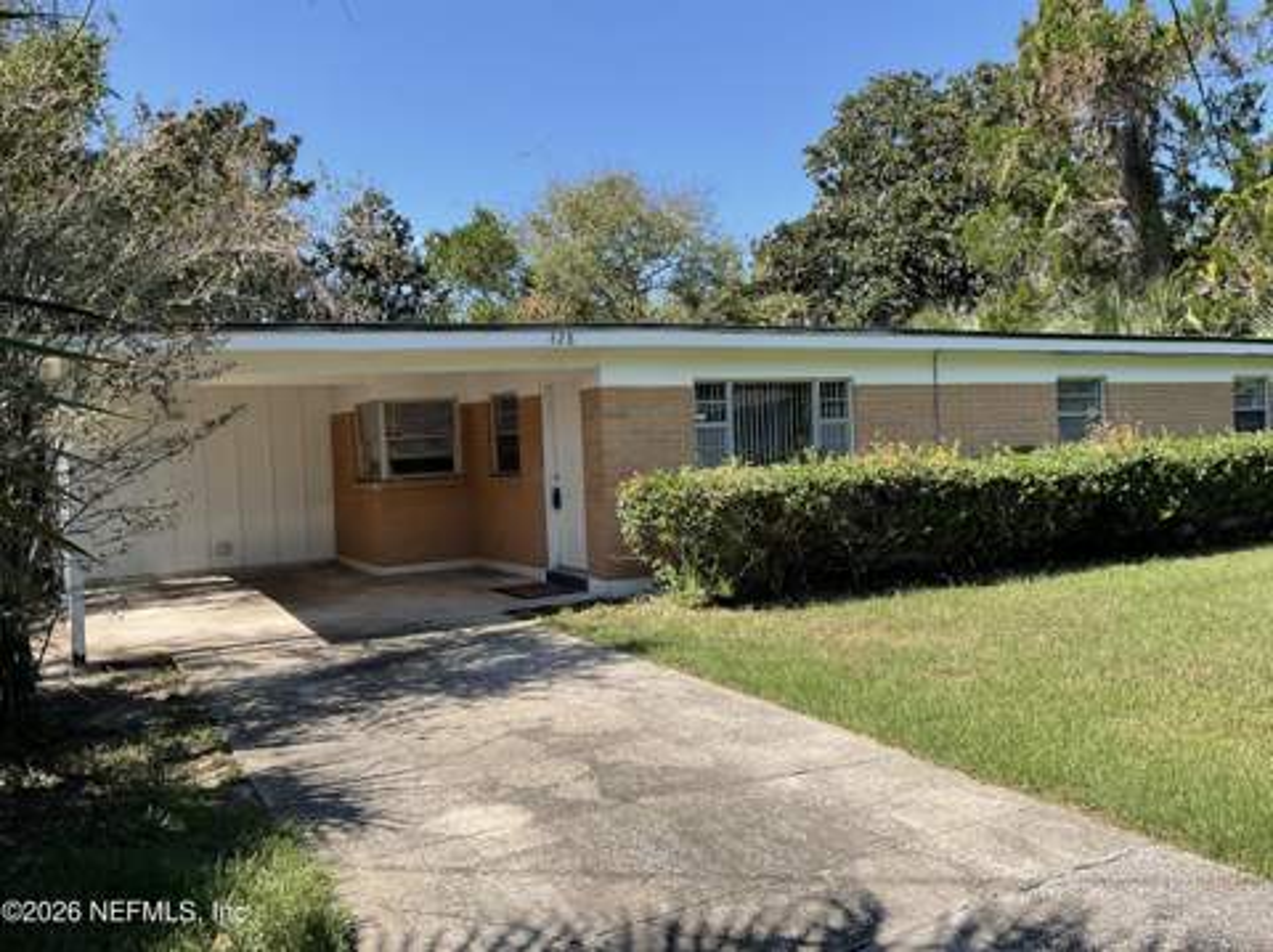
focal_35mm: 29
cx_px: 636
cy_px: 476
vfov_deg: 48.2
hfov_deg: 61.7
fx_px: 1065
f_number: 1.8
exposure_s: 1/1035
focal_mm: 3
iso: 16
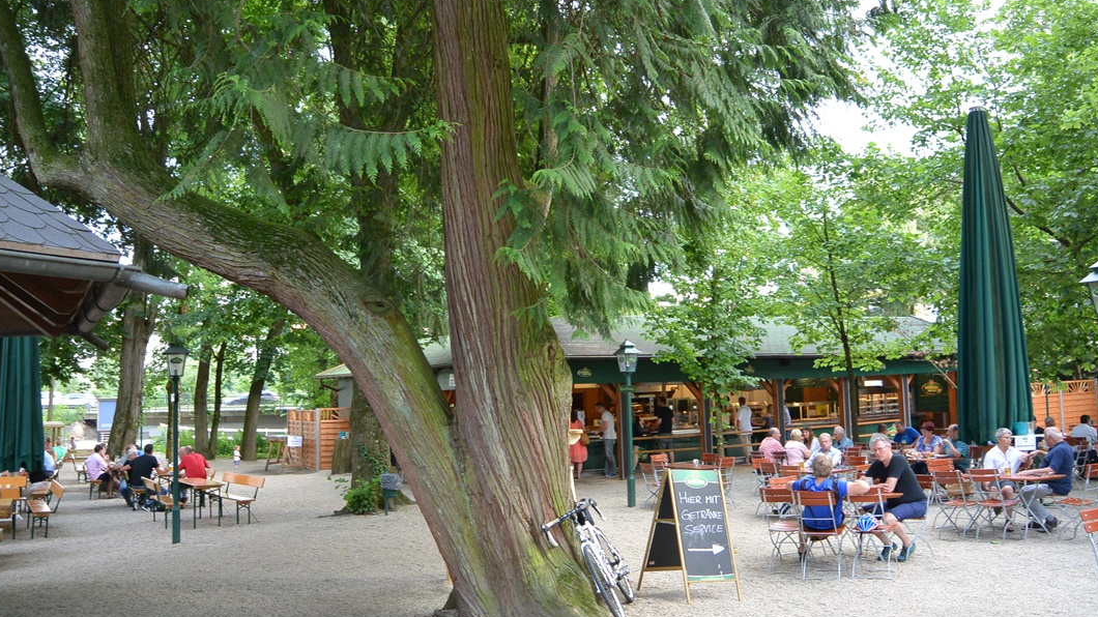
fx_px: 902
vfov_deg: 37.7
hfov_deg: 62.6
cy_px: 276
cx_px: 551
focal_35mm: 31
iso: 250
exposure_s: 1/60
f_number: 3.5
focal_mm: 11
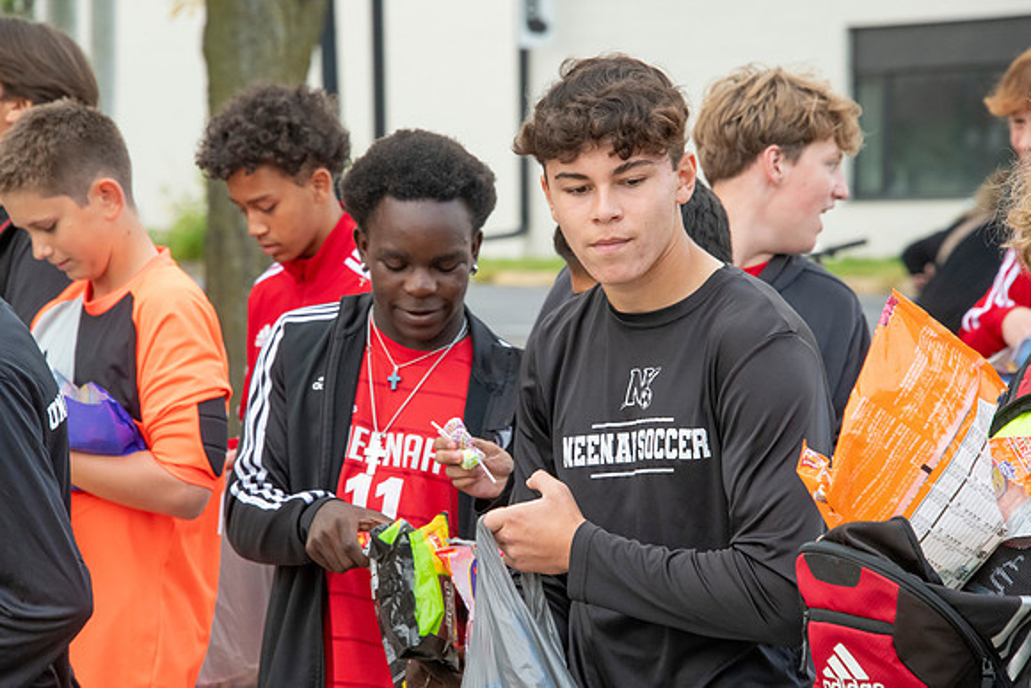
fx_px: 6588
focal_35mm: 230
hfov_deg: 8.9
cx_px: 516
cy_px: 344
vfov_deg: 6.0
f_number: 11
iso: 3200
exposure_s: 1/200
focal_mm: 230
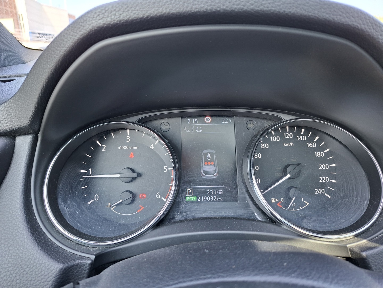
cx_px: 192
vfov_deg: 58.9
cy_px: 144
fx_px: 254
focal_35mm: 23
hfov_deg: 73.9
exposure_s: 1/100
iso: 100
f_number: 1.8
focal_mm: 5.54
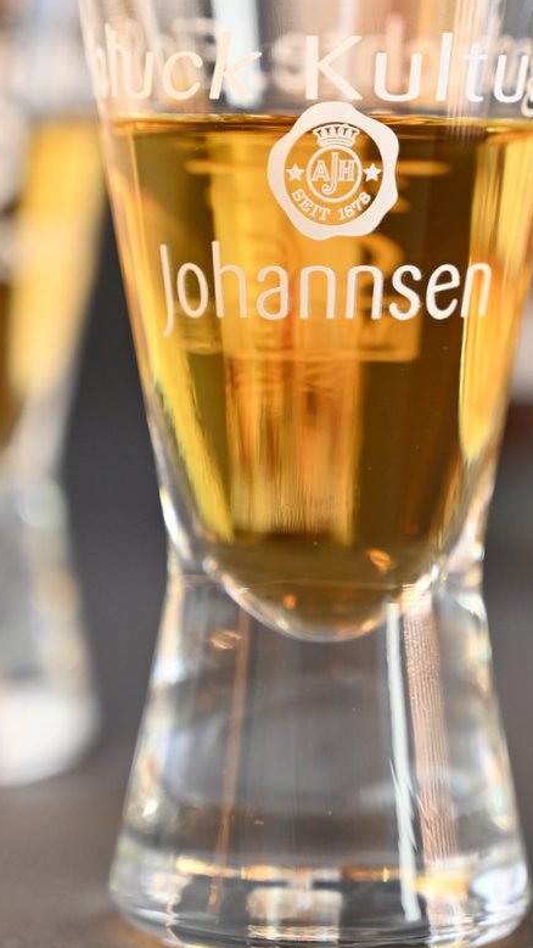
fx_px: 2840
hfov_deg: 10.7
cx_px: 313
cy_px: 338
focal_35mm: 113
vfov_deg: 18.9
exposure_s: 1/60
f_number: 4
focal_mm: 70
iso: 800
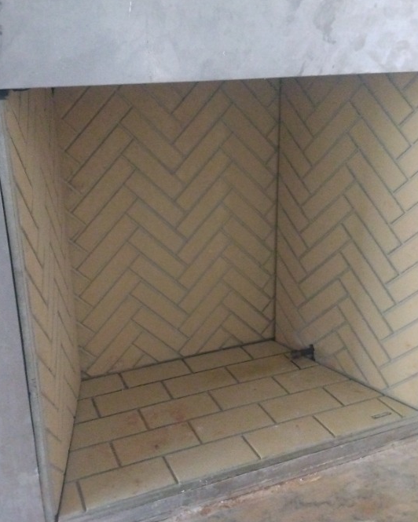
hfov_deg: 53.0
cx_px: 183
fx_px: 418
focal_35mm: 27
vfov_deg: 64.1
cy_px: 253
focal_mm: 3.54
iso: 1632
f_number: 2
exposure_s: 1/17
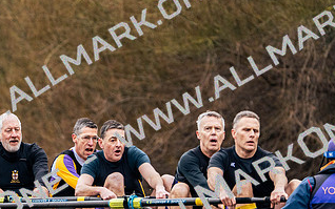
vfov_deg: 1.5
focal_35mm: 854
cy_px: 165
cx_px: 37
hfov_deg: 2.5
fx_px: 7800
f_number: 6.3
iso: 2000
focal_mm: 459
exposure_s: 1/2000
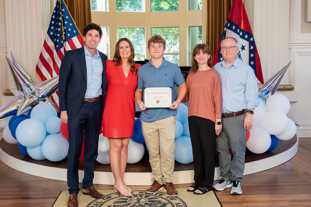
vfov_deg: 34.2
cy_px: 104
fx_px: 337
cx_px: 156
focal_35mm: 39
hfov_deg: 49.5
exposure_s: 1/200
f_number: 5
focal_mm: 39
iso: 1600
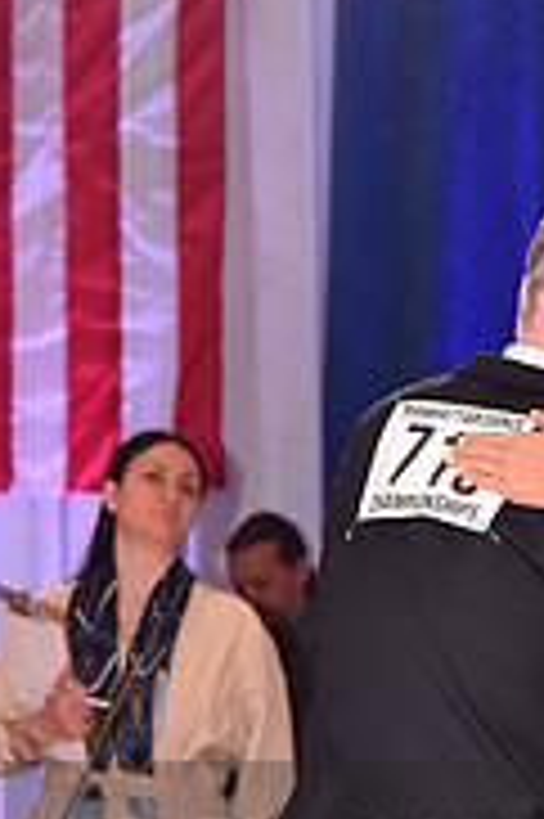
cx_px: 627
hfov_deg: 3.6
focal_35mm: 383
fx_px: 8697
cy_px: 914
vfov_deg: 5.4
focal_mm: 120
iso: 2500
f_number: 7.1
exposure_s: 1/250
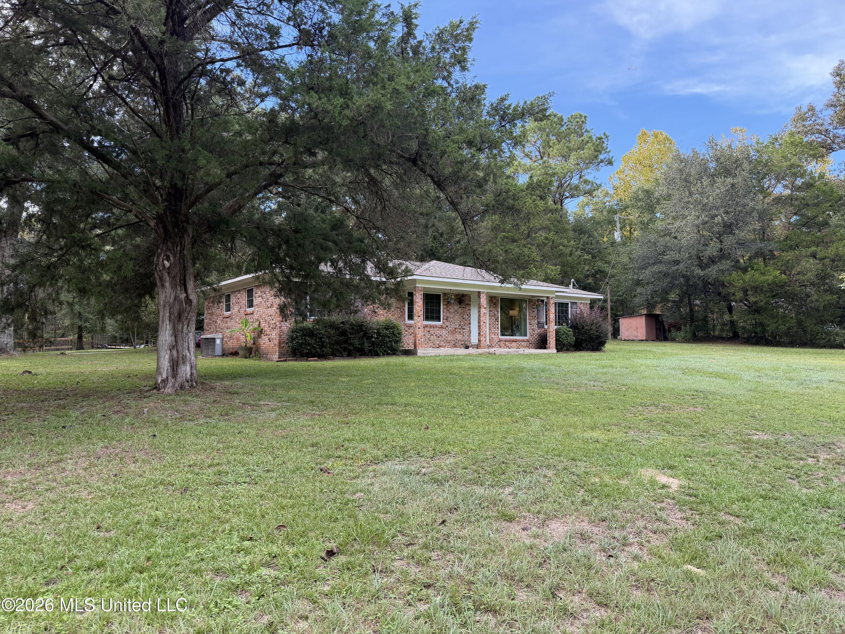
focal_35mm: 24
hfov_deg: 71.6
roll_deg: +1.5
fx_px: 586
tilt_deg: +3.2
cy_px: 317
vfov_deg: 56.8
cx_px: 422
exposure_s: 1/504
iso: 100
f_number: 1.78
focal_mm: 6.76
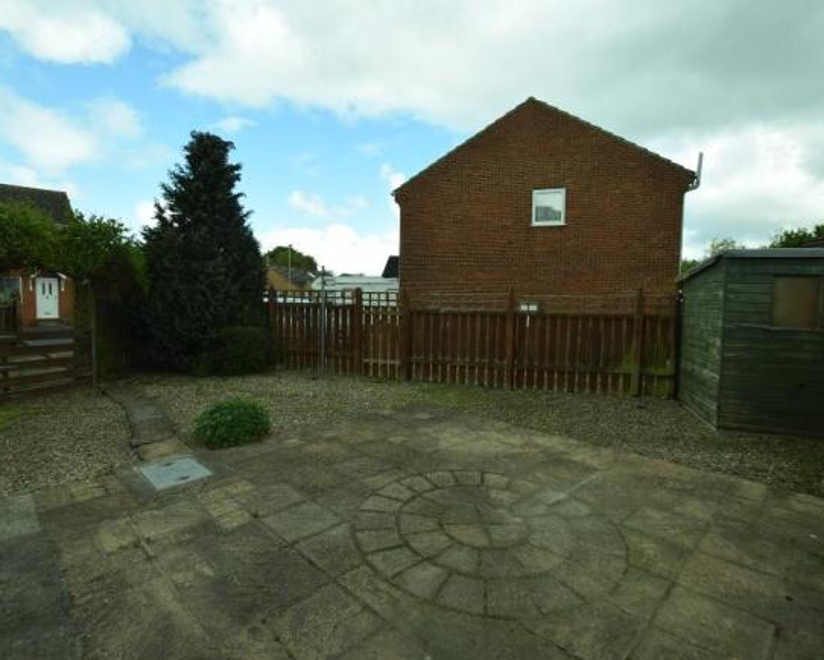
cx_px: 395
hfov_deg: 89.6
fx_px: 415
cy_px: 331
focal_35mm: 17
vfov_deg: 77.0
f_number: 6.3
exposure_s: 1/160
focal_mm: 10
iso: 100
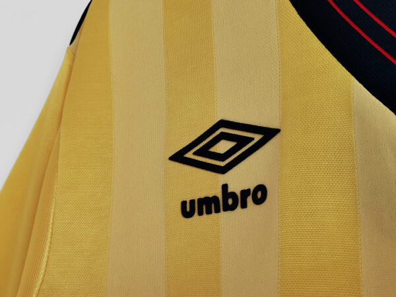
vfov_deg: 32.2
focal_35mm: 45
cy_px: 148
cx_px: 198
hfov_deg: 42.1
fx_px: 515
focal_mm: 5.58
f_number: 1.8
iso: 50
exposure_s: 1/100
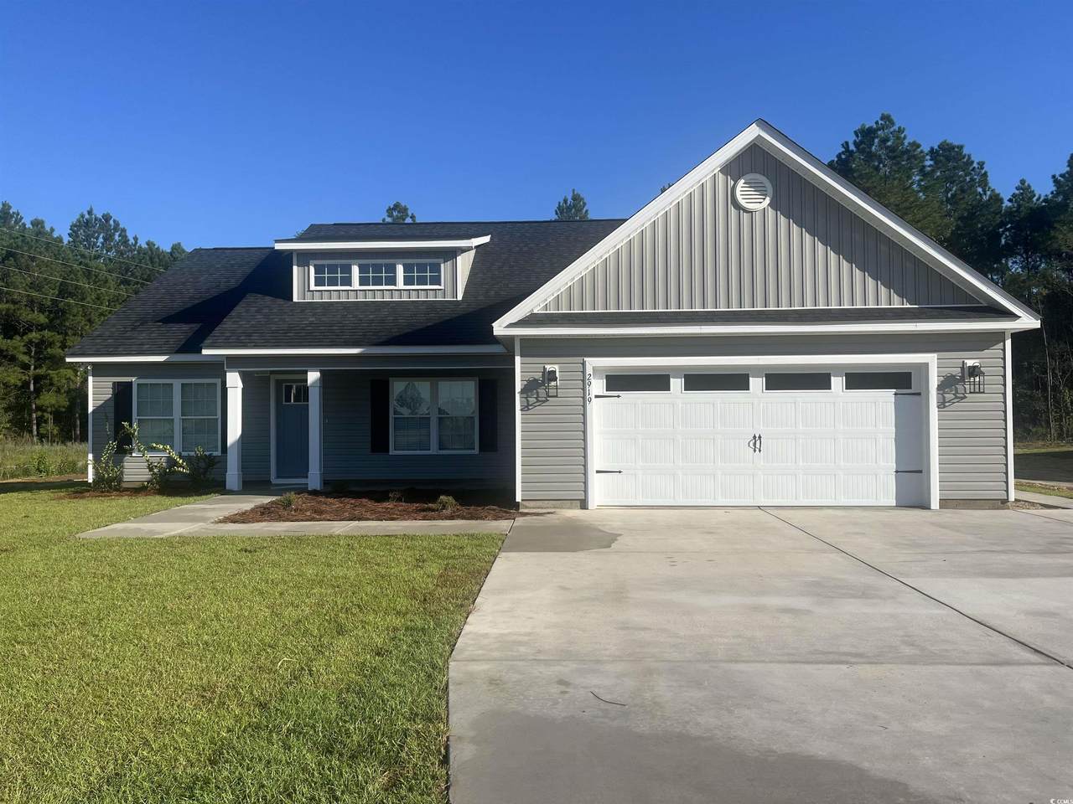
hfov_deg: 67.3
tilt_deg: +1.6
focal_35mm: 26
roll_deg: +0.2
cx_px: 536
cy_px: 402
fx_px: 806
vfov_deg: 53.1
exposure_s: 1/3876
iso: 50
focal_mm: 5.1
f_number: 1.6
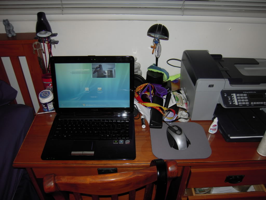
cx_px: 133
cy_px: 100
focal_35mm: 28
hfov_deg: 63.4
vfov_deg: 49.7
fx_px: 215
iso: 100
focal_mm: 5
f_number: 2.7
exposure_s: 1/20
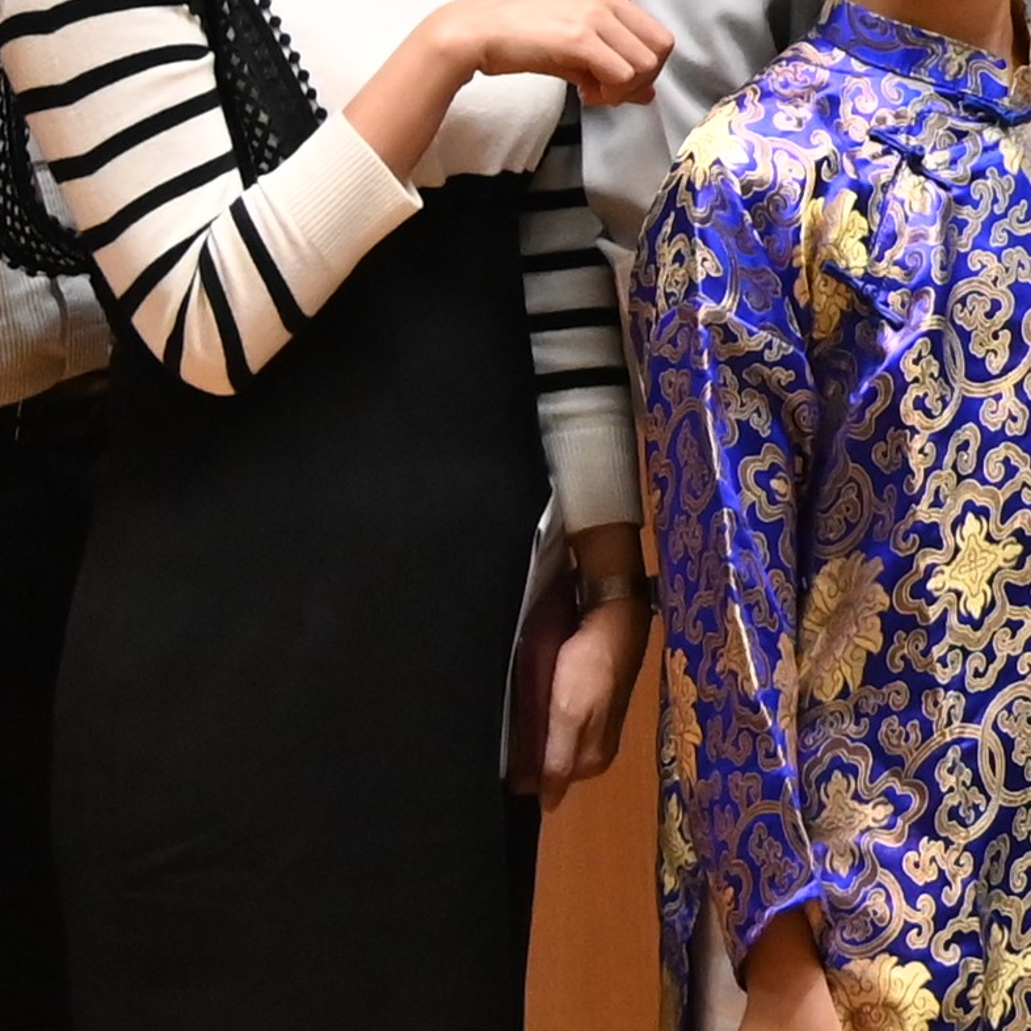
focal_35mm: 232
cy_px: -47
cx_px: 2966
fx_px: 7818
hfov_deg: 6.9
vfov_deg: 7.5
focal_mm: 46
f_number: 4
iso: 2000
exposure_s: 1/400
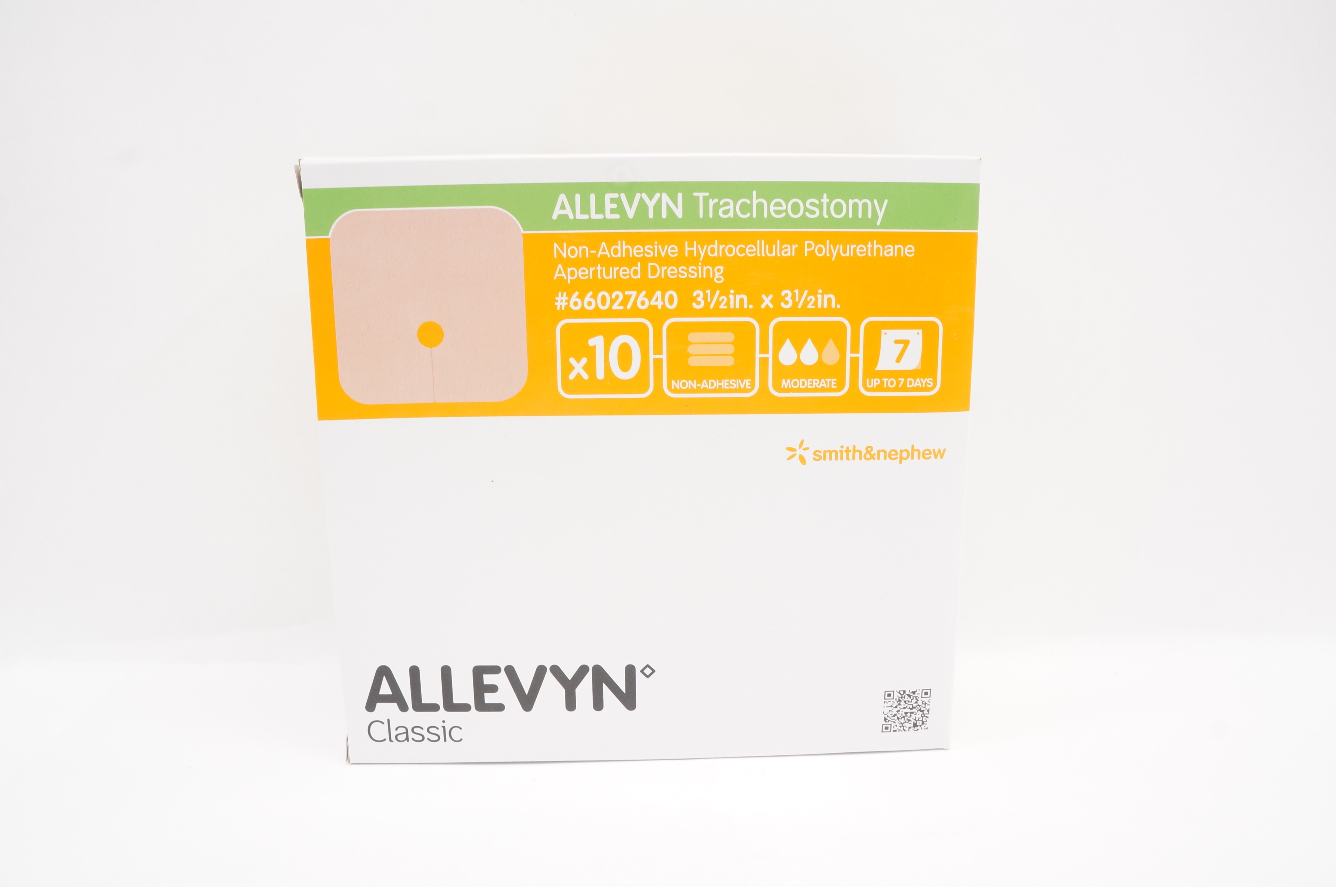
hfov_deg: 67.4
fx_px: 1001
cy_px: 444
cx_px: 668
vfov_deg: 47.8
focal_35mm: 27
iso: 800
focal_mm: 18
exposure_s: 1/25
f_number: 11
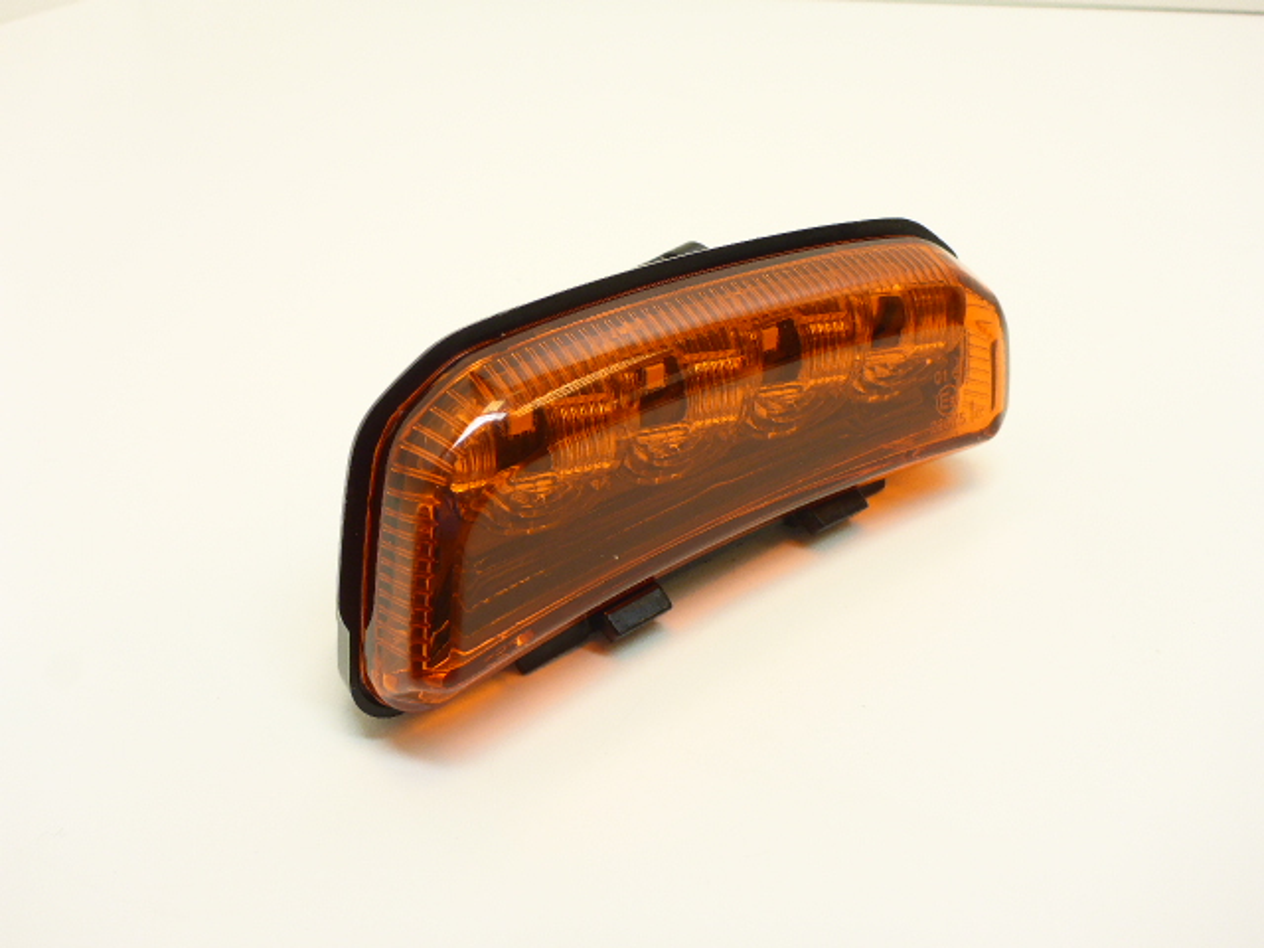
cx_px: 632
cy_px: 474
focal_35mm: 29
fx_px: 1059
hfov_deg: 61.7
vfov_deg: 48.2
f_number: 3.4
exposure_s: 1/60
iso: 160
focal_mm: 5.2
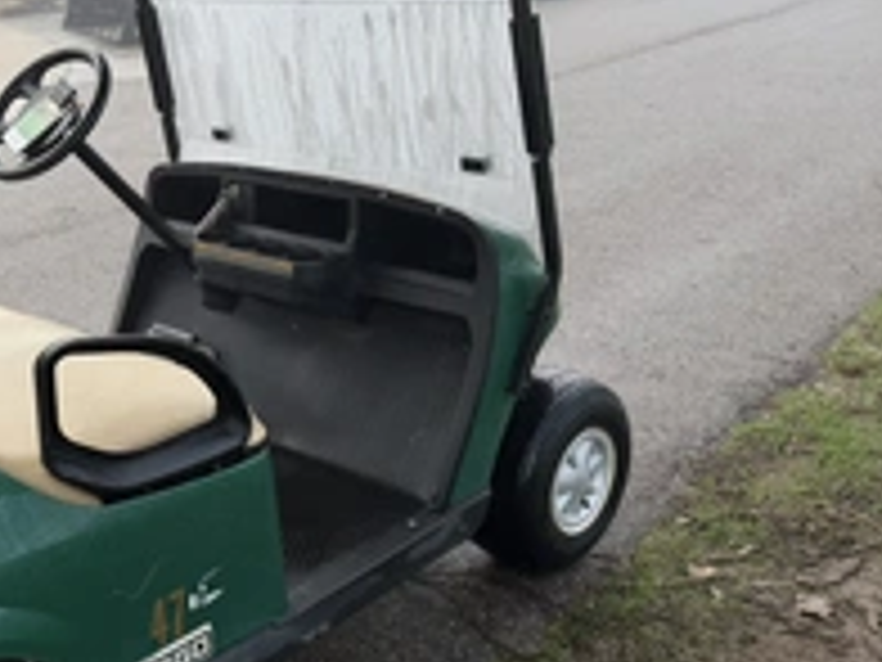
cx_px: 68
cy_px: 306
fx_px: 1248
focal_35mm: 49
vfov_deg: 29.7
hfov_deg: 36.2
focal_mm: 6.76
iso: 80
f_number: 1.78
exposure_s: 1/154
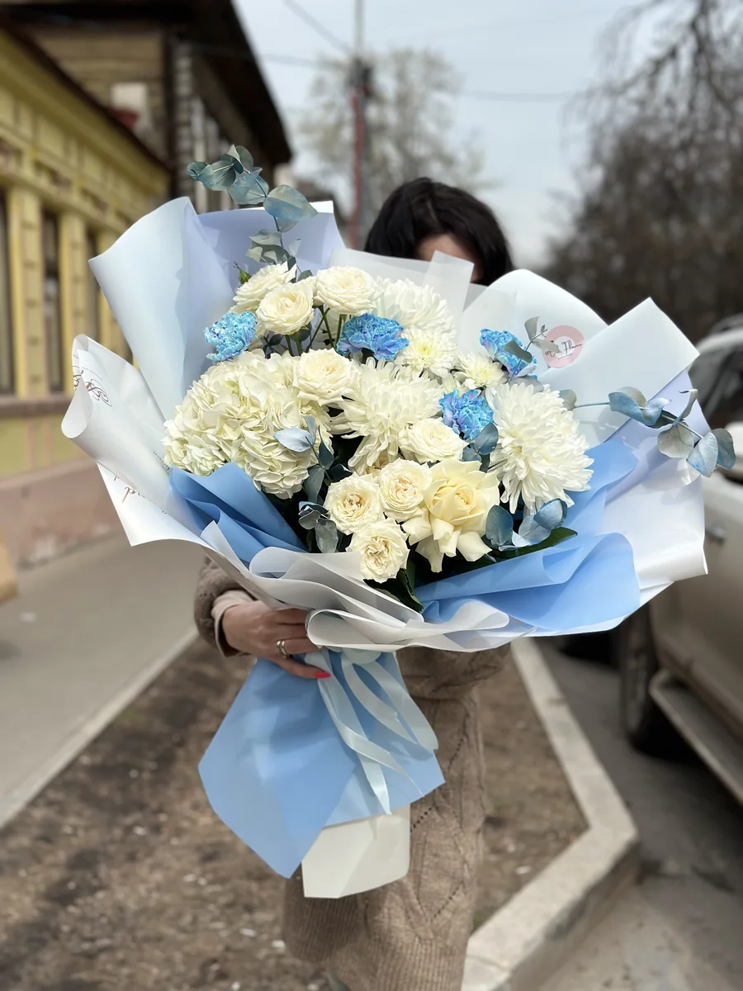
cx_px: 372
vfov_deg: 39.7
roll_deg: +0.0
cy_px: 496
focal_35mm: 48
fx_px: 1374
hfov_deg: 30.3
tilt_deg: -5.4
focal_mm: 6.86
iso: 100
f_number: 1.78
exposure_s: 1/5263
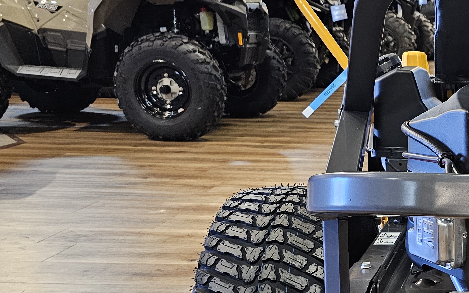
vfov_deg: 21.5
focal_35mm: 60
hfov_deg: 29.8
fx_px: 767
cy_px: 212
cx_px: 542
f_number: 1.7
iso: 500
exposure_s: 1/60
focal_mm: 6.3
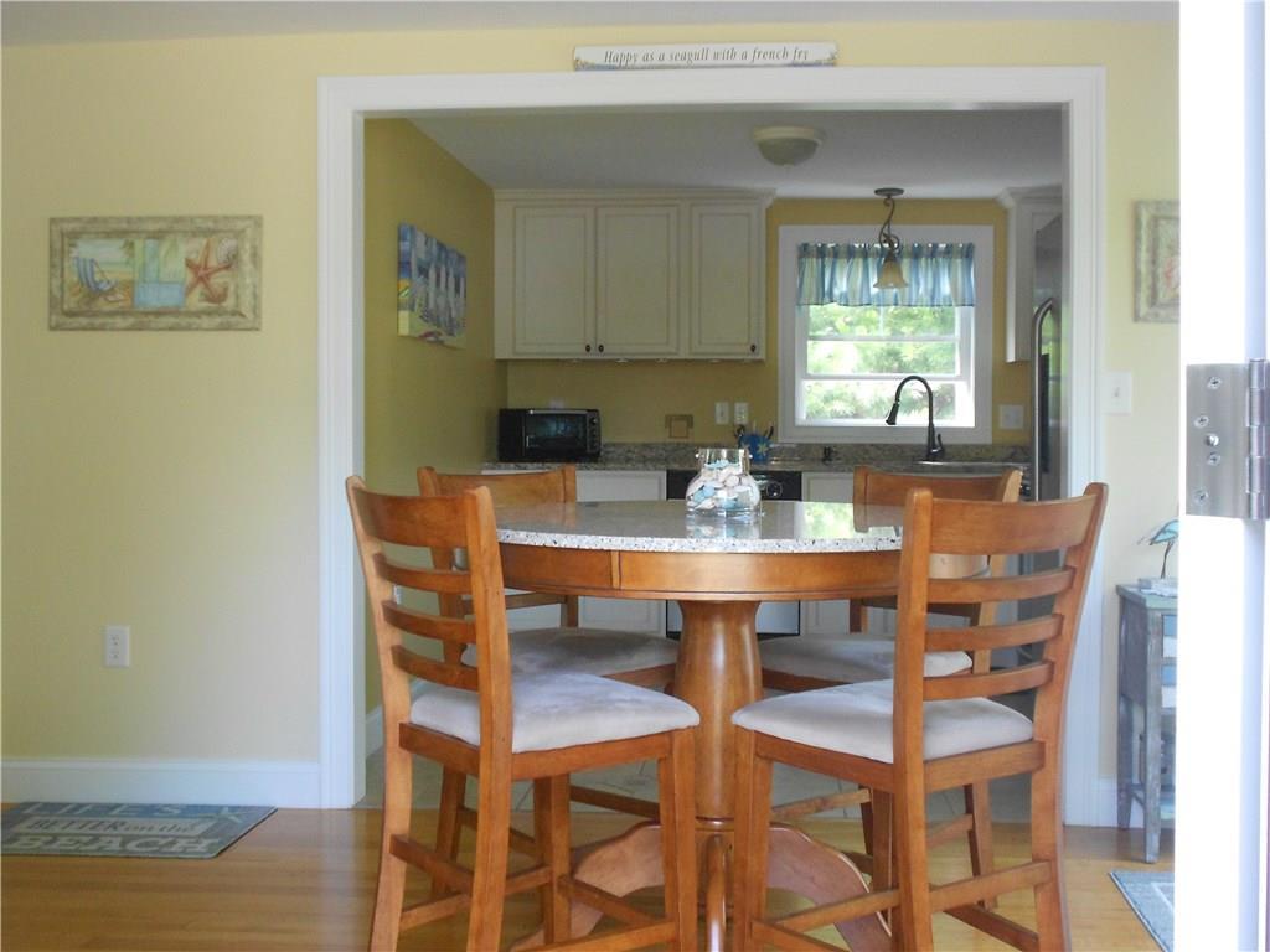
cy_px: 476
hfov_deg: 50.1
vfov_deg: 38.7
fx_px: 1357
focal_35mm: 37
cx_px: 635
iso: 320
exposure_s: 1/30
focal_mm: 6.7
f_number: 3.9
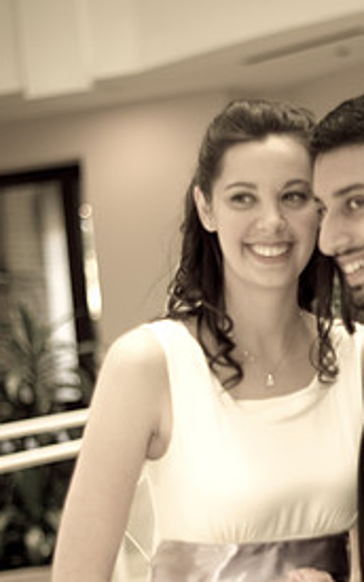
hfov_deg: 10.4
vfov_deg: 16.6
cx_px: 304
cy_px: 421
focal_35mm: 125
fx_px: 1983
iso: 125
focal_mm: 50
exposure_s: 1/80
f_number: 1.7
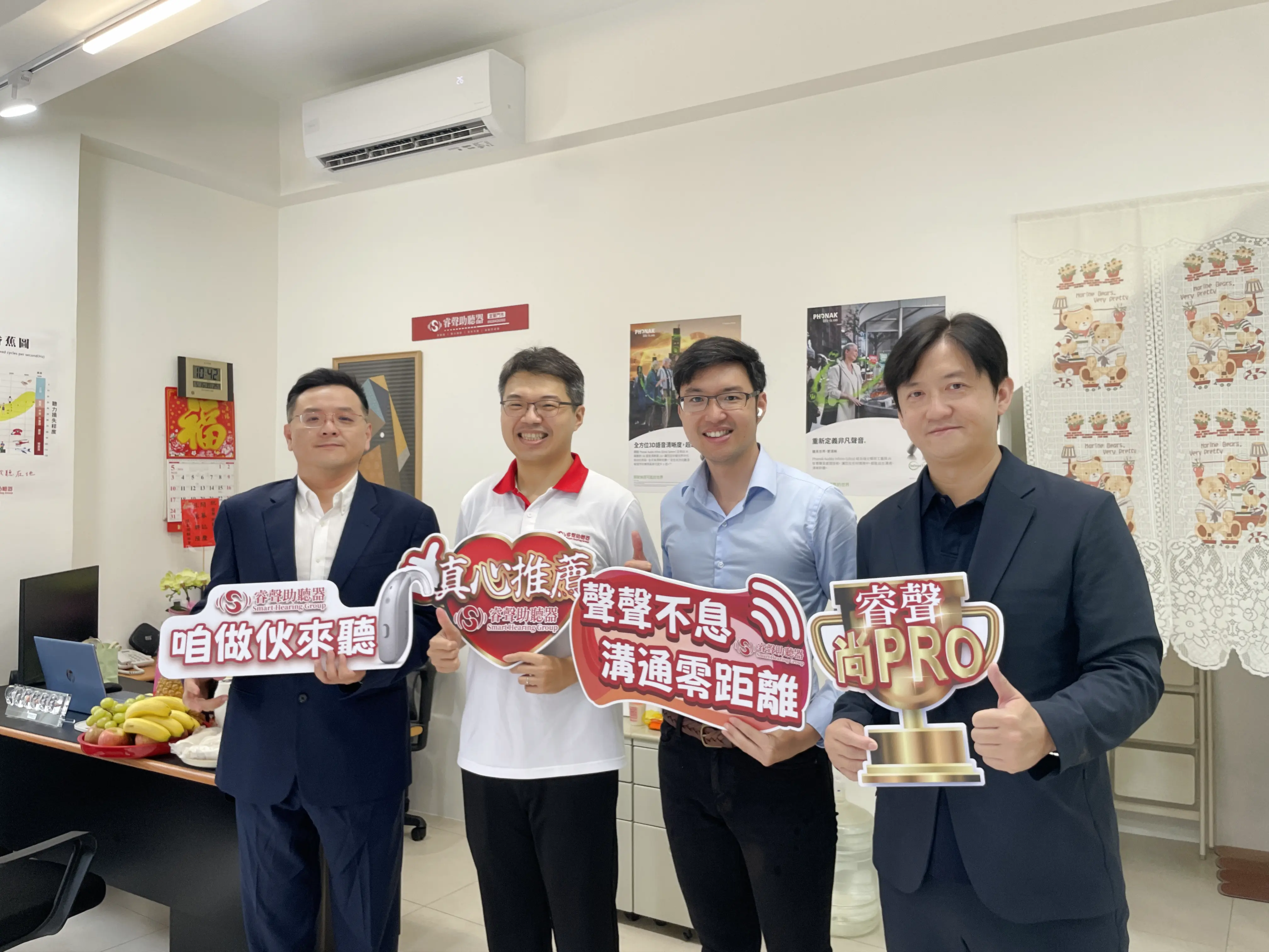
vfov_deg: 53.1
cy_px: 476
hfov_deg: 67.3
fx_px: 953
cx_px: 634
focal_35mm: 26
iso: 80
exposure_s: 1/60
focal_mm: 4.2
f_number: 1.6
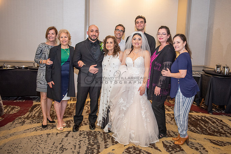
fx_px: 232
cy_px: 75
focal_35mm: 36
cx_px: 121
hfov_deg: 52.9
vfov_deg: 36.7
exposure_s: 1/200
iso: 1600
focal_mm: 31
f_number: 2.8
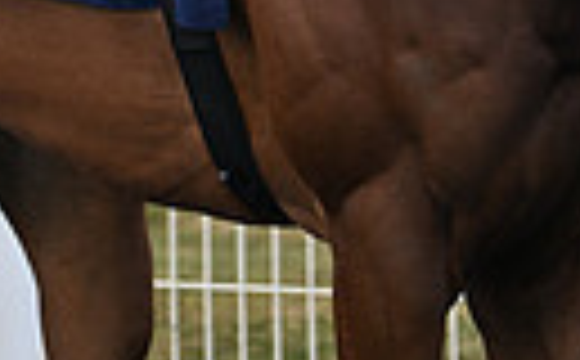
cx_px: 477
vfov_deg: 2.4
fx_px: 8706
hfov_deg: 3.8
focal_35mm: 552
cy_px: -475
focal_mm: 120
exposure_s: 1/1250
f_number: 4.5
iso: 400
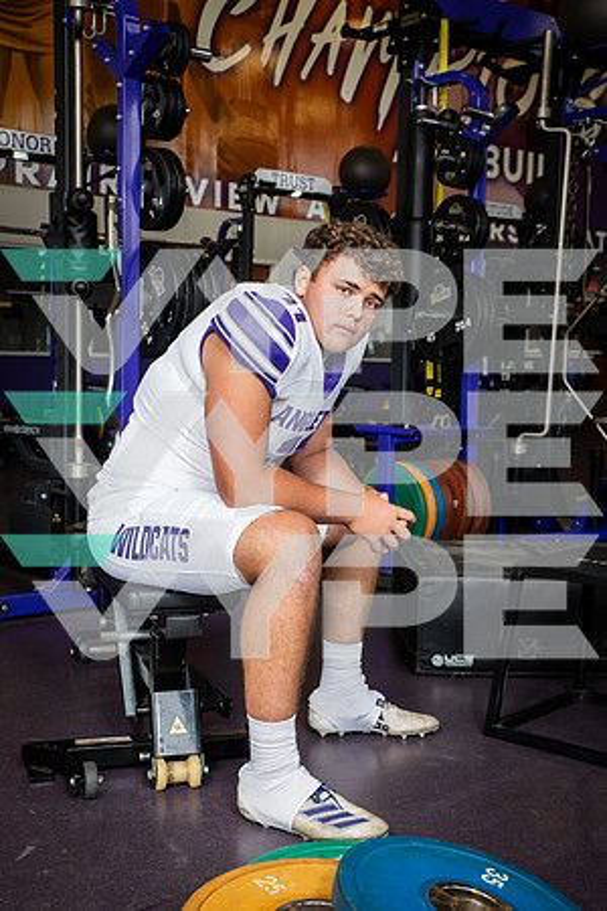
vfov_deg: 41.1
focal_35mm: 48
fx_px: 1214
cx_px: 304
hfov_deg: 28.1
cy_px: 456
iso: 800
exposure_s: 1/250
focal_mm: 48
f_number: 7.1
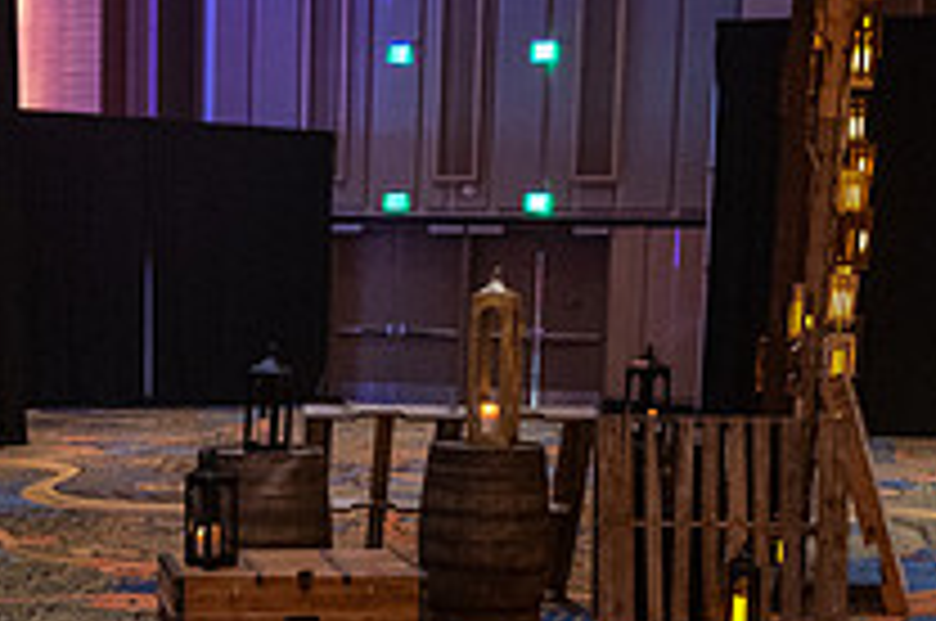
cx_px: 292
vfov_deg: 19.9
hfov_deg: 29.8
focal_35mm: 67
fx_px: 1739
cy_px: 540
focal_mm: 24
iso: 12800
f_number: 4
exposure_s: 1/25
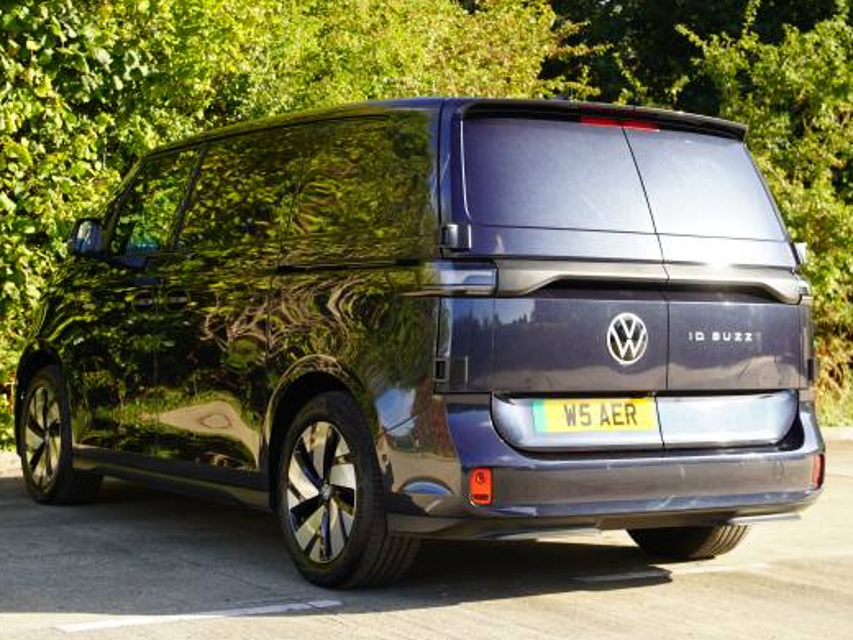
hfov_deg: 29.8
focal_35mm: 65
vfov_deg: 22.5
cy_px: 292
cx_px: 436
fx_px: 1605
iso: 100
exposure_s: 1/80
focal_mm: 55.1
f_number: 4.5
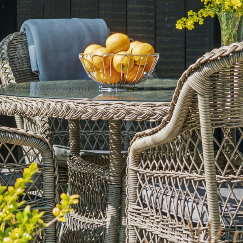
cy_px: 75
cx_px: 35
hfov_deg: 8.6
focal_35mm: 204
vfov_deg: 8.6
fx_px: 1620
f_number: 4
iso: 200
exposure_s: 1/500
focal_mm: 32
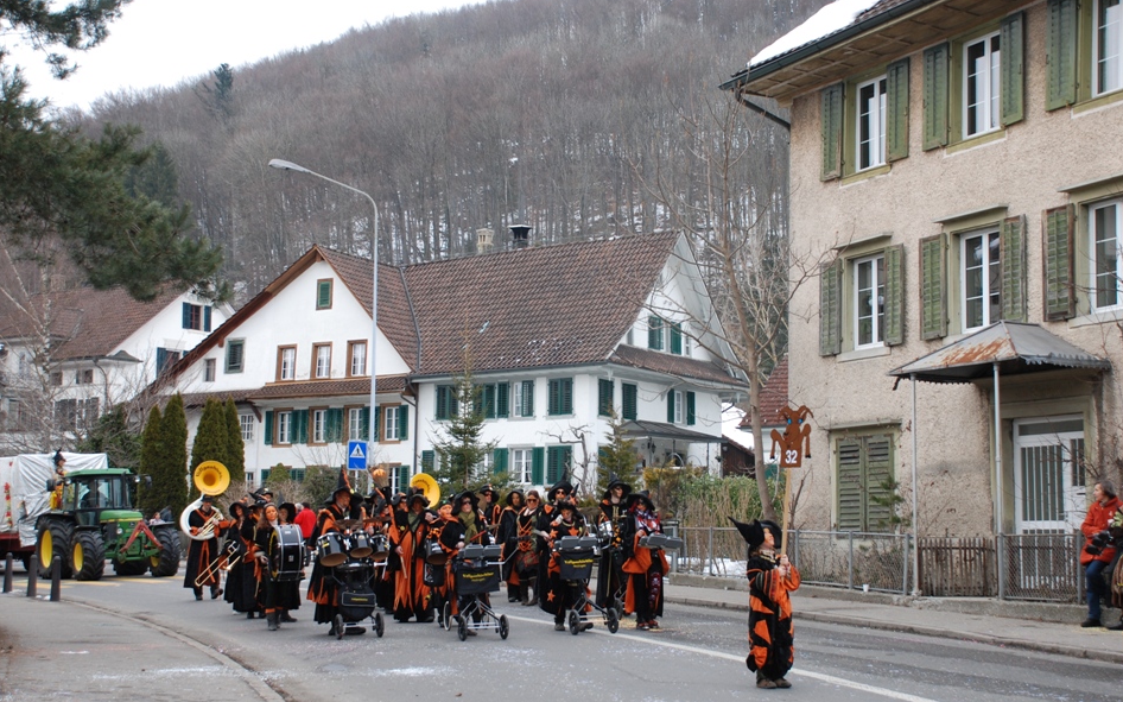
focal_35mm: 53
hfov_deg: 38.2
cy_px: 375
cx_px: 586
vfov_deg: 24.4
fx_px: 1622
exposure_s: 1/100
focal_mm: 32
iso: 200
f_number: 5
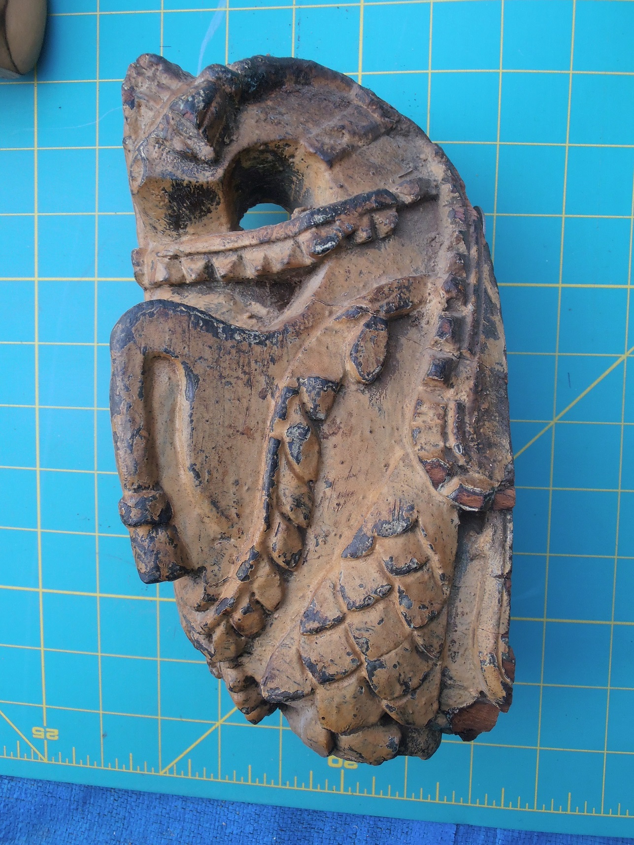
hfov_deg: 42.9
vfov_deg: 55.4
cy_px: 422
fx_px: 806
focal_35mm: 33
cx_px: 317
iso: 125
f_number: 3.6
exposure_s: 1/30
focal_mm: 5.93
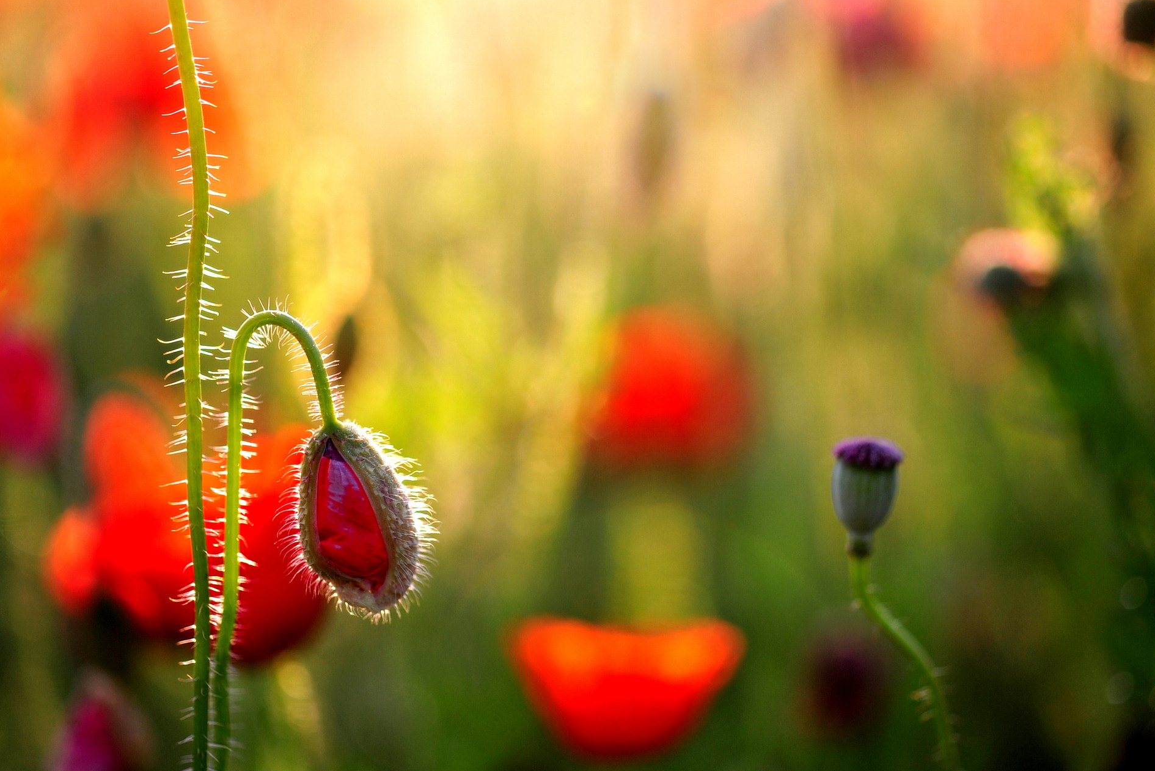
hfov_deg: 30.9
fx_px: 2086
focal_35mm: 65
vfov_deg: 20.9
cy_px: 376
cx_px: 566
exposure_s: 1/800
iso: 200
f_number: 3
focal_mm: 60
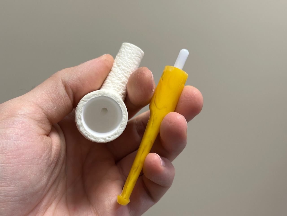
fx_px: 398
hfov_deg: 39.7
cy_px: 108
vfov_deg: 30.3
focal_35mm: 48
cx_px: 144
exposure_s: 1/100
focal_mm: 6.86
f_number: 1.78
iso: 80
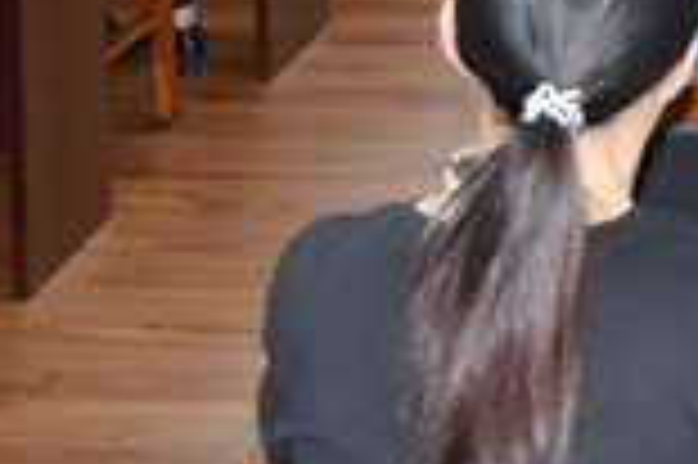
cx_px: 1180
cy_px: -559
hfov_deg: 12.3
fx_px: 3002
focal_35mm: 155
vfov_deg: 8.3
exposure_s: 1/100
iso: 800
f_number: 5
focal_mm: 30
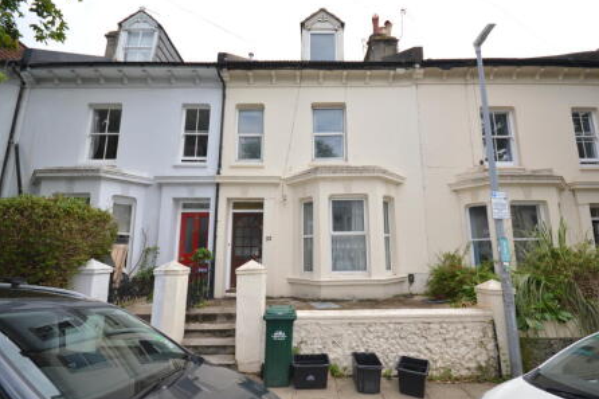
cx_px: 318
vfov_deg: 73.7
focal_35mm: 16
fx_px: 266
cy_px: 206
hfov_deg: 96.6
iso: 100
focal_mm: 10
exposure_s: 1/200
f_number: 6.3
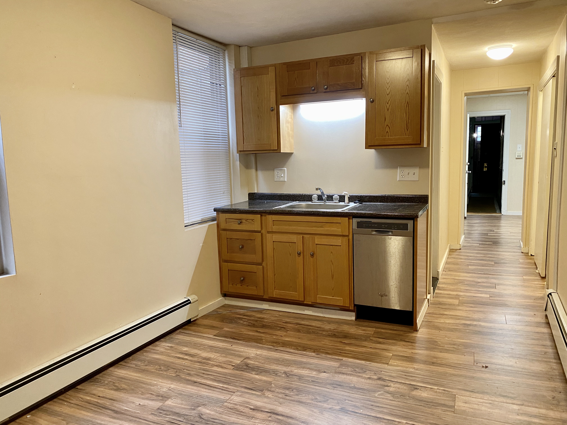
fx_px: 426
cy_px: 212
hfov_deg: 67.3
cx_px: 284
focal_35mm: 26
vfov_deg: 53.1
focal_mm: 4.25
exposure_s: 1/60
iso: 200
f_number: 1.8
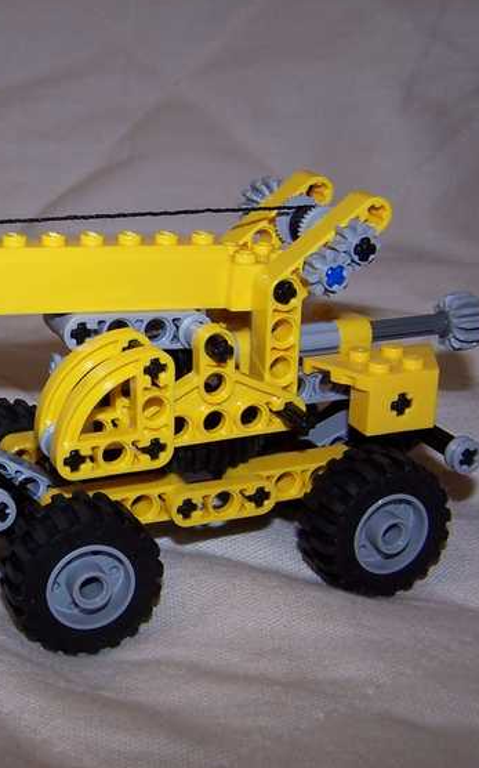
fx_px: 1213
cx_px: -17
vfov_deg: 35.1
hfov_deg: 21.4
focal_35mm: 58
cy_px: 401
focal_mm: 6.3
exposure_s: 1/60
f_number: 2.8
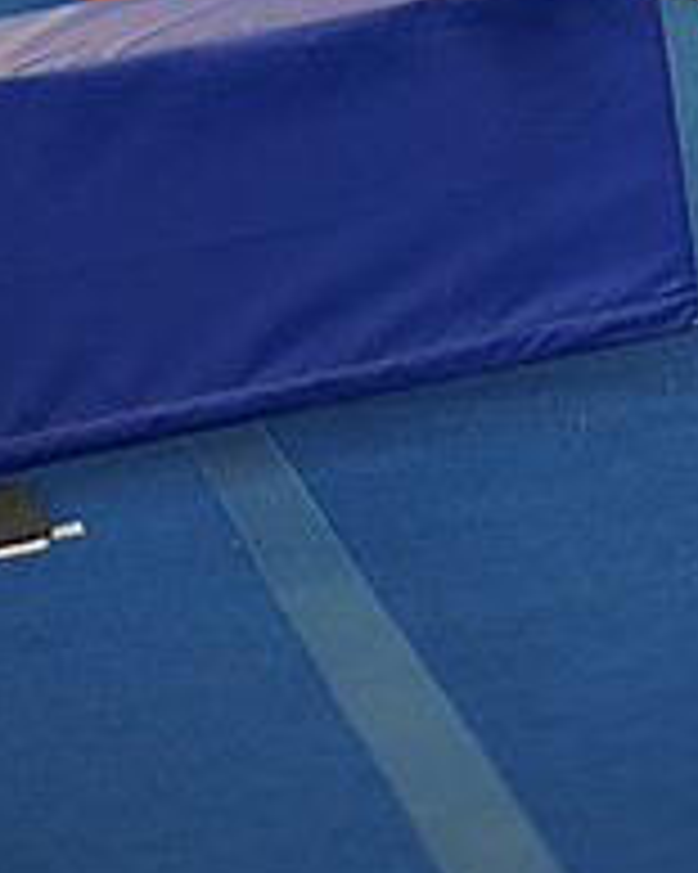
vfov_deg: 8.0
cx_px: 777
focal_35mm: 239
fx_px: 6176
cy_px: -387
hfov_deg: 6.4
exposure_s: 1/500
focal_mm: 85
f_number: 1.4
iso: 800
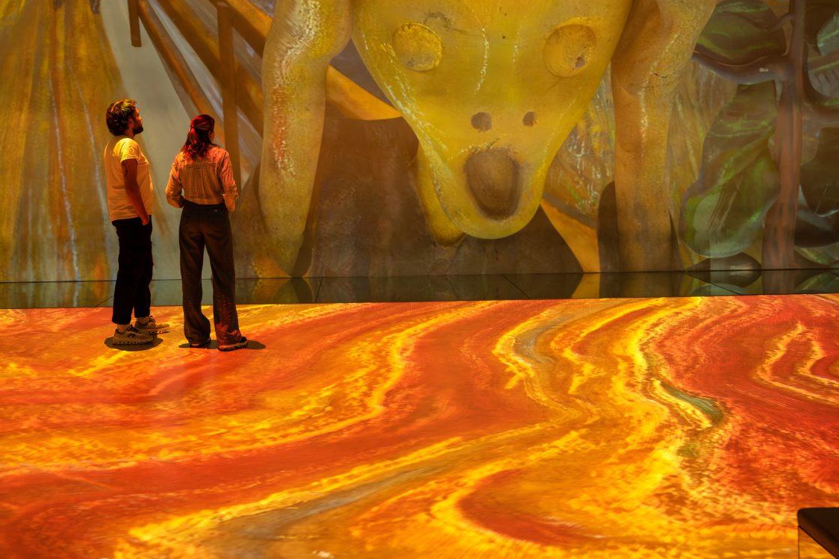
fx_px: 955
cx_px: 408
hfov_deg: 47.4
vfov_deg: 31.9
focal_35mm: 41
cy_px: 130
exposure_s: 1/30
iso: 500
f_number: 2.8
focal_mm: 24
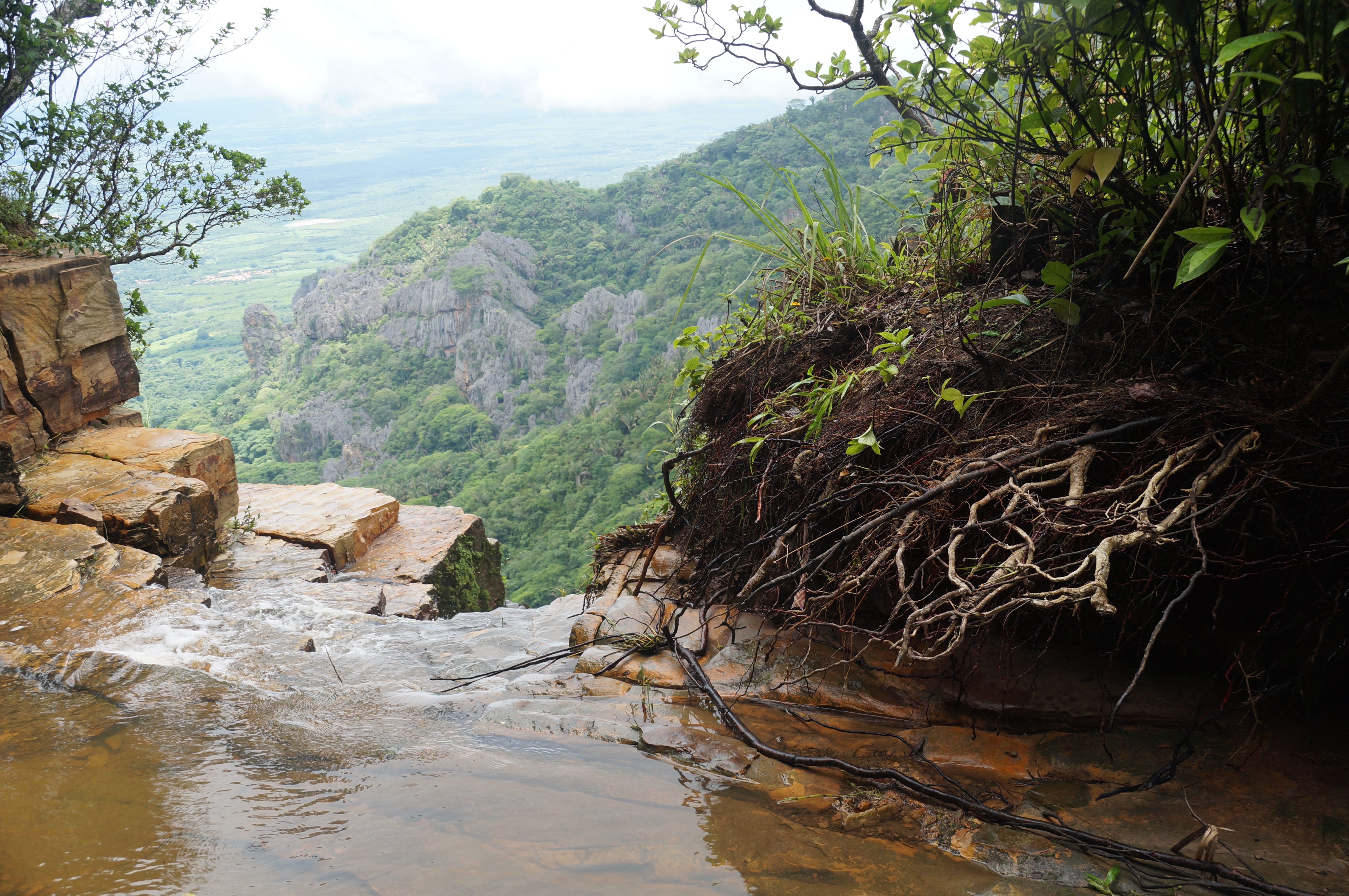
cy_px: 448
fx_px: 1460
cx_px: 674
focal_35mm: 39
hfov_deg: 49.6
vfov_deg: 34.1
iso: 100
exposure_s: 1/160
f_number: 6.3
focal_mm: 26
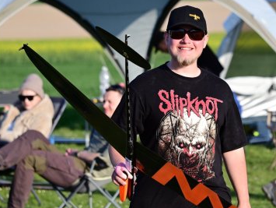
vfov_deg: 6.7
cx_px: 171
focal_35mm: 222
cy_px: 121
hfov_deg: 8.9
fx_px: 1772
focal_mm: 165
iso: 1000
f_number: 7.1
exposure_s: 1/3200
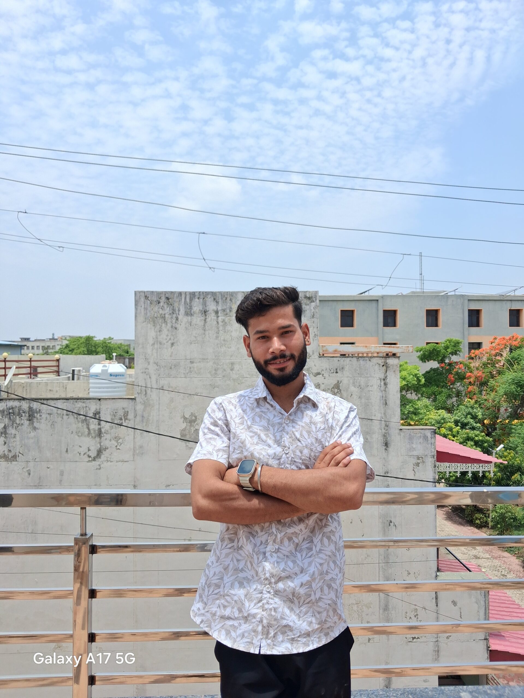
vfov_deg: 65.3
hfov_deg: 51.4
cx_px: 262
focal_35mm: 27
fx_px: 545
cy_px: 349
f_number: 1.8
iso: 25
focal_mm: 4
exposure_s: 1/718
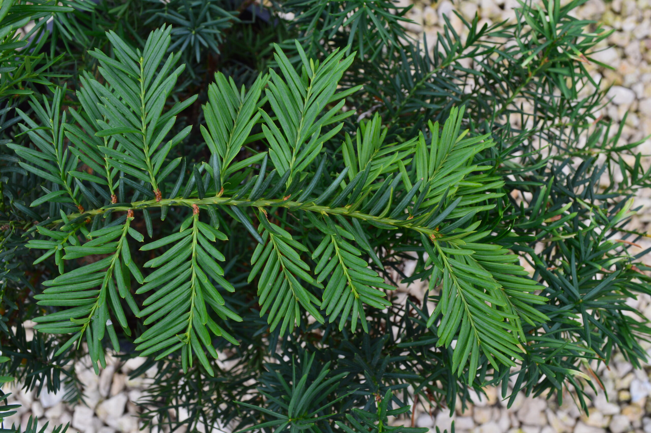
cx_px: 326
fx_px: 596
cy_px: 216
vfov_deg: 39.9
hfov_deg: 57.3
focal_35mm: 33
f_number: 9
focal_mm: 22
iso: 400
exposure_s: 1/125
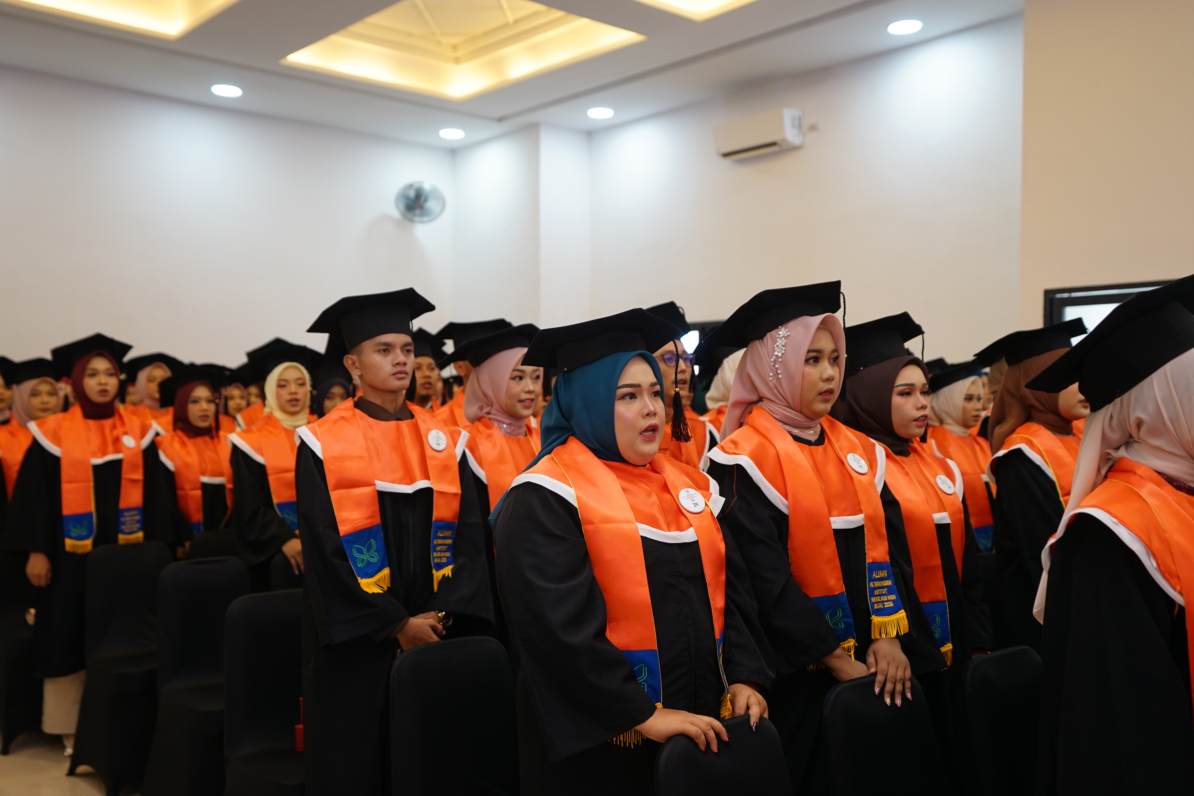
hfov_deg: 54.4
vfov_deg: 37.9
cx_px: 597
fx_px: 1161
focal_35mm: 35
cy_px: 398
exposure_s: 1/100
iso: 400
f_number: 3.2
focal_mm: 35
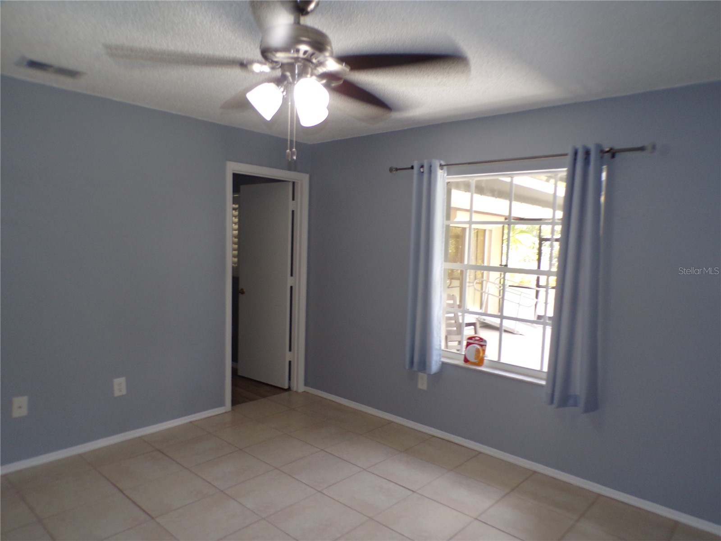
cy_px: 270
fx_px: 500
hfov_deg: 71.6
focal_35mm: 24
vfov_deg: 56.8
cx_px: 360
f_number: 3
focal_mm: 4.3
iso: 134
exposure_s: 1/34
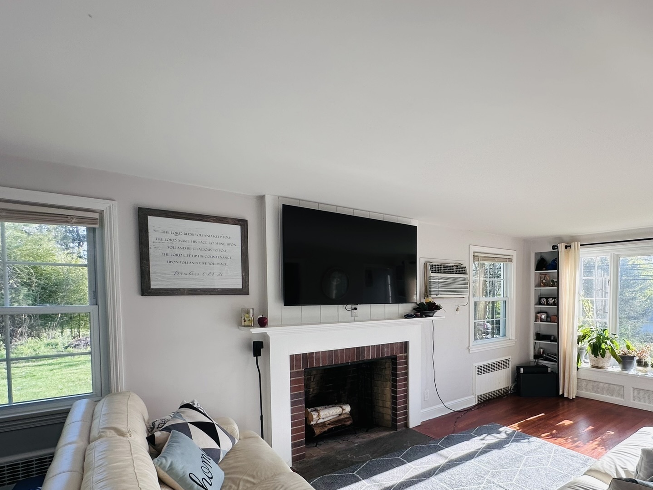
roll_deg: +0.2
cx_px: 422
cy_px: 313
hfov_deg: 79.7
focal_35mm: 20
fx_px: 377
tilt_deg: -2.8
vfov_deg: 64.8
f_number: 2.2
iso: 40
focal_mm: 2.22
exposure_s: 1/156
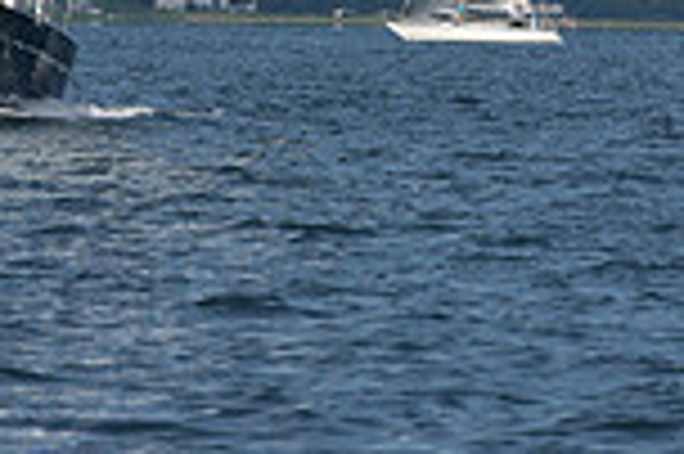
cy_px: -827
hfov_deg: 3.3
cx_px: 65
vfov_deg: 2.2
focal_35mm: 630
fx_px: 11957
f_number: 10
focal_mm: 165
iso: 320
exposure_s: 1/1250
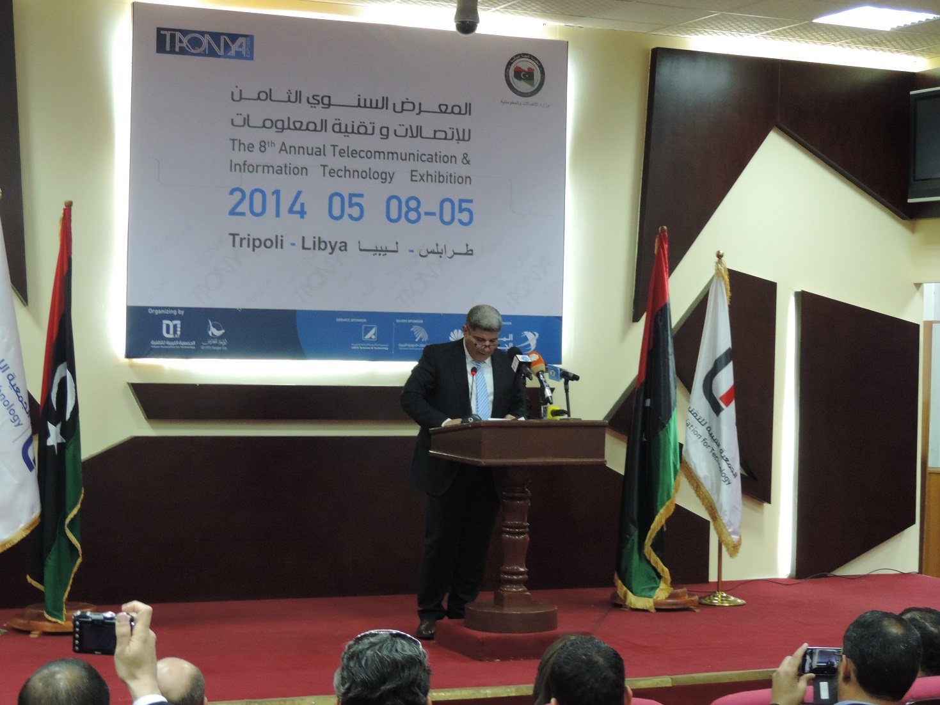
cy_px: 352
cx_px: 470
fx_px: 1901
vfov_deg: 21.0
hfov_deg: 27.8
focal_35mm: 70
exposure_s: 1/15
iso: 720
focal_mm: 12.4
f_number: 3.9
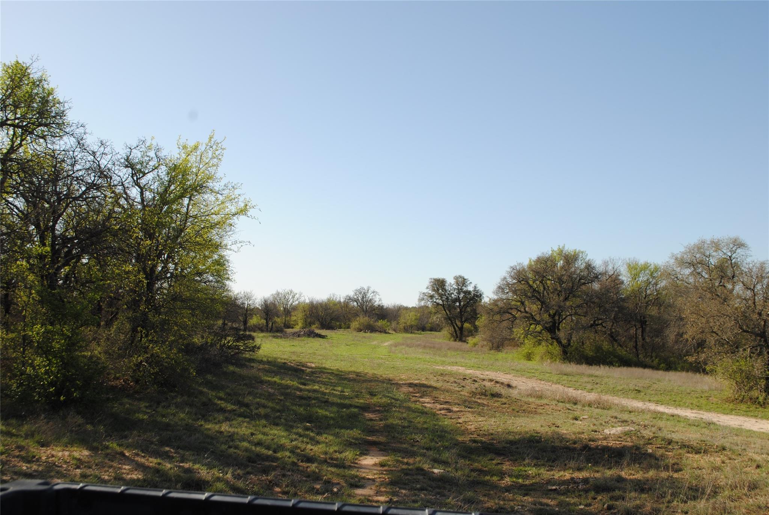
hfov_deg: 53.1
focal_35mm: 36
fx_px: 770
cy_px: 258
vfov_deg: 37.0
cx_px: 384
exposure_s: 1/250
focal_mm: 24
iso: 100
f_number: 8
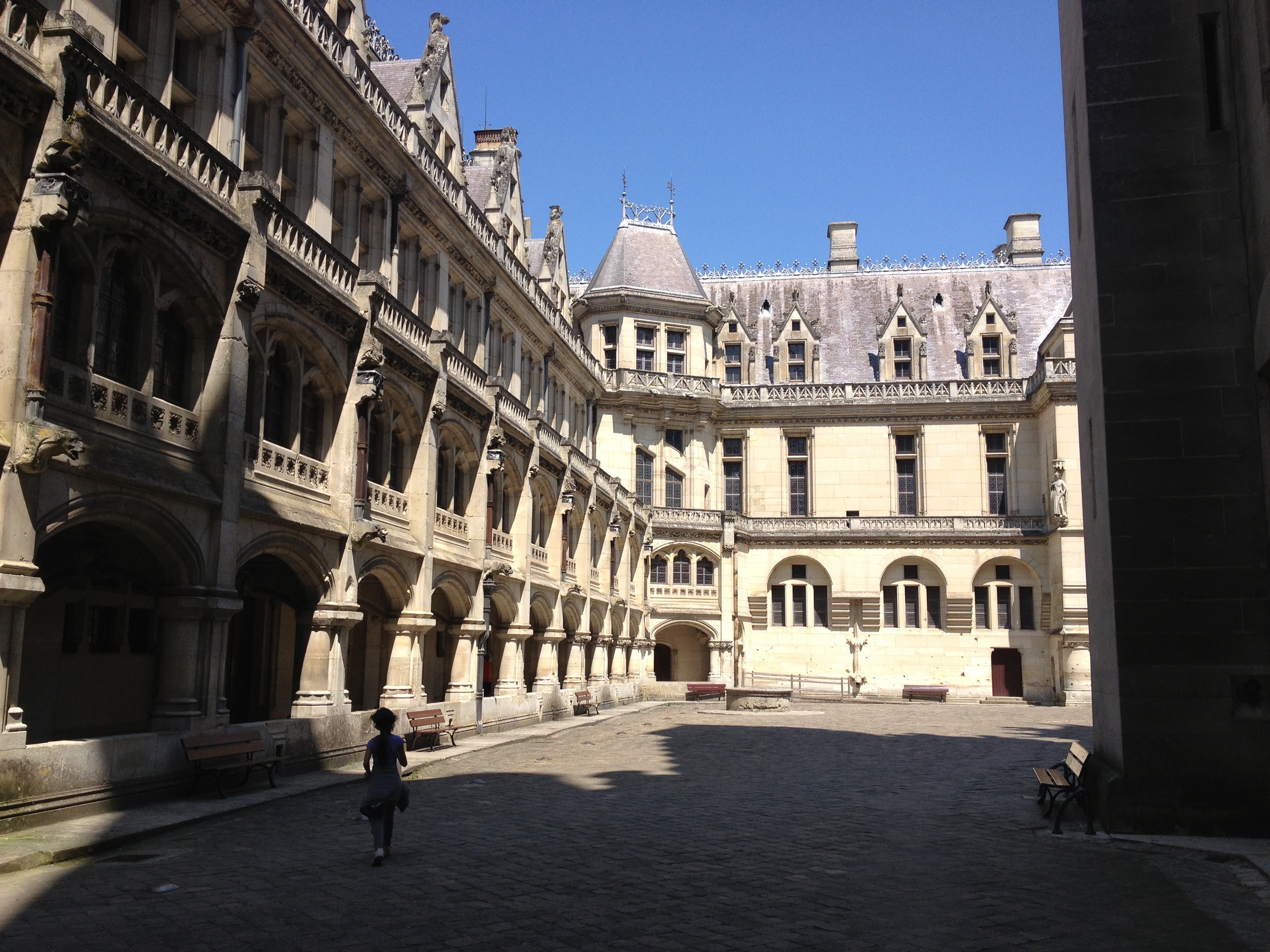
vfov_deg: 40.7
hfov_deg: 52.6
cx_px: 635
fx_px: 1284
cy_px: 476
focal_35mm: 35
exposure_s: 1/1284
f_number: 2.4
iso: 50
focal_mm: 4.28
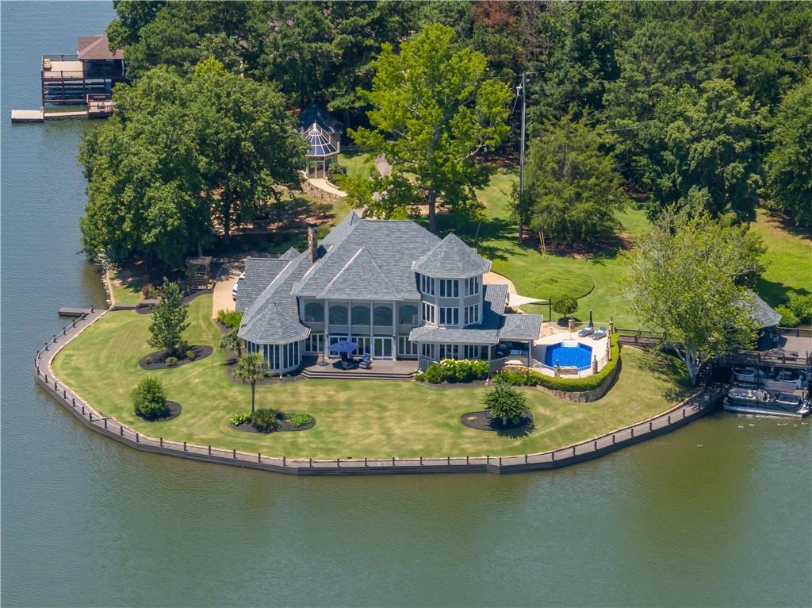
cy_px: 304
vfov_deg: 8.9
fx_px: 3890
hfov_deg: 11.9
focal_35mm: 166
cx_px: 406
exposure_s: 1/400
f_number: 3.4
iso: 100
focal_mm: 30.71
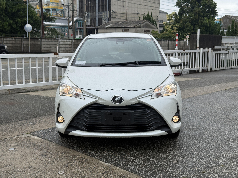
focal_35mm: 48
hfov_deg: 39.7
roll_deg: -0.7
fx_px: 330
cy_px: 89
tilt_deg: -8.0
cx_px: 119
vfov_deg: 30.3
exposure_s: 1/2273
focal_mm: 6.76
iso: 64
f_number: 1.78
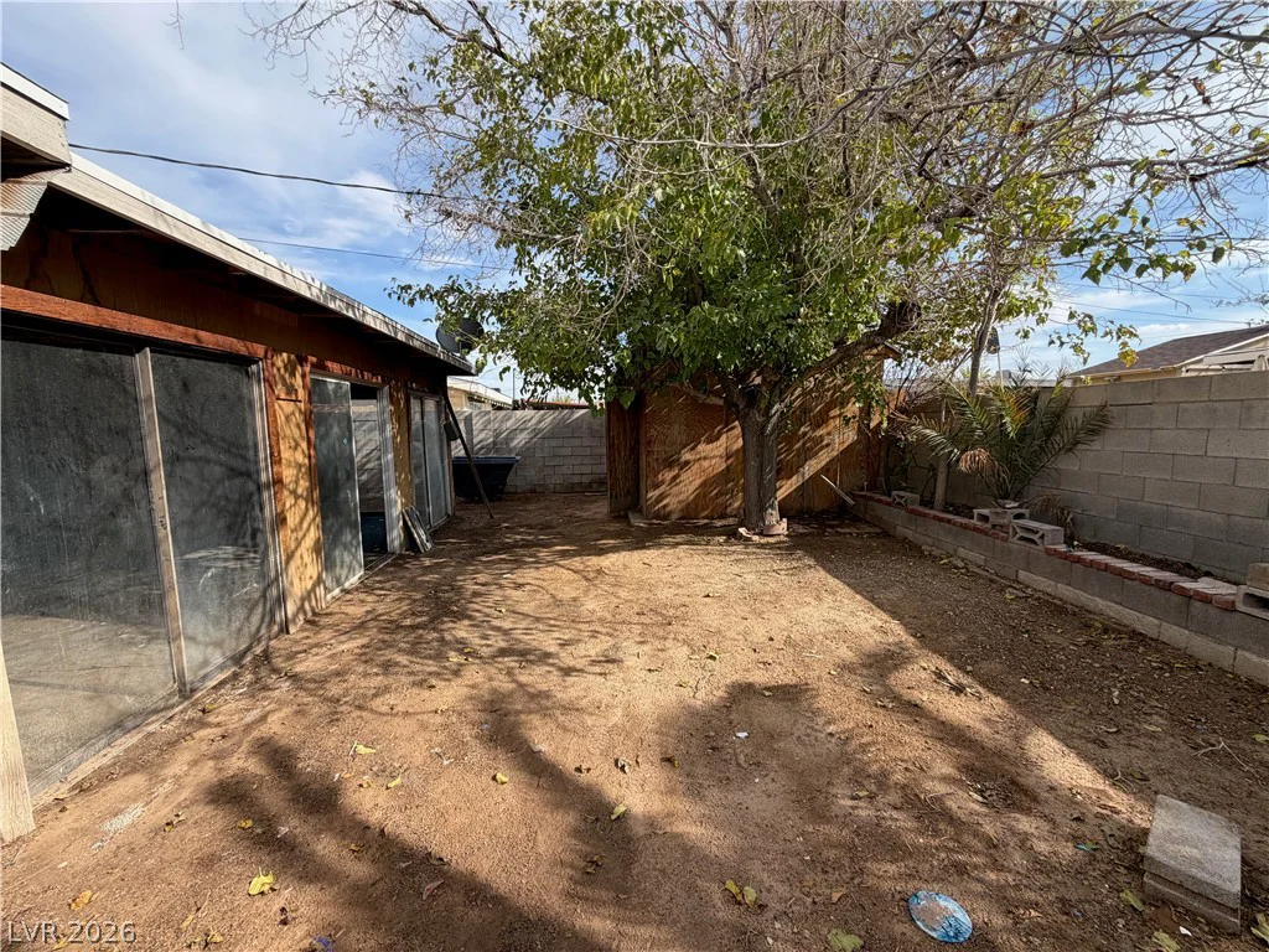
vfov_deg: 85.7
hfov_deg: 102.1
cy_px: 476
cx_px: 634
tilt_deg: -5.1
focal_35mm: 14
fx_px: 513
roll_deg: +1.0
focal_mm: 2.22
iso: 40
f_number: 2.2
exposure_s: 1/770
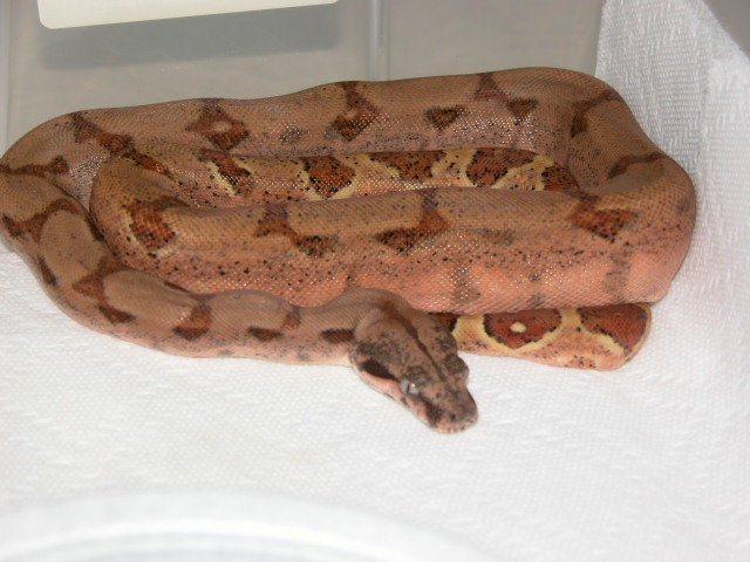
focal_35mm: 78
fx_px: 1690
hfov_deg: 25.0
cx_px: 375
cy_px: 281
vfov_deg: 18.9
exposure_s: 1/125
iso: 100
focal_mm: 19.9
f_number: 3.4
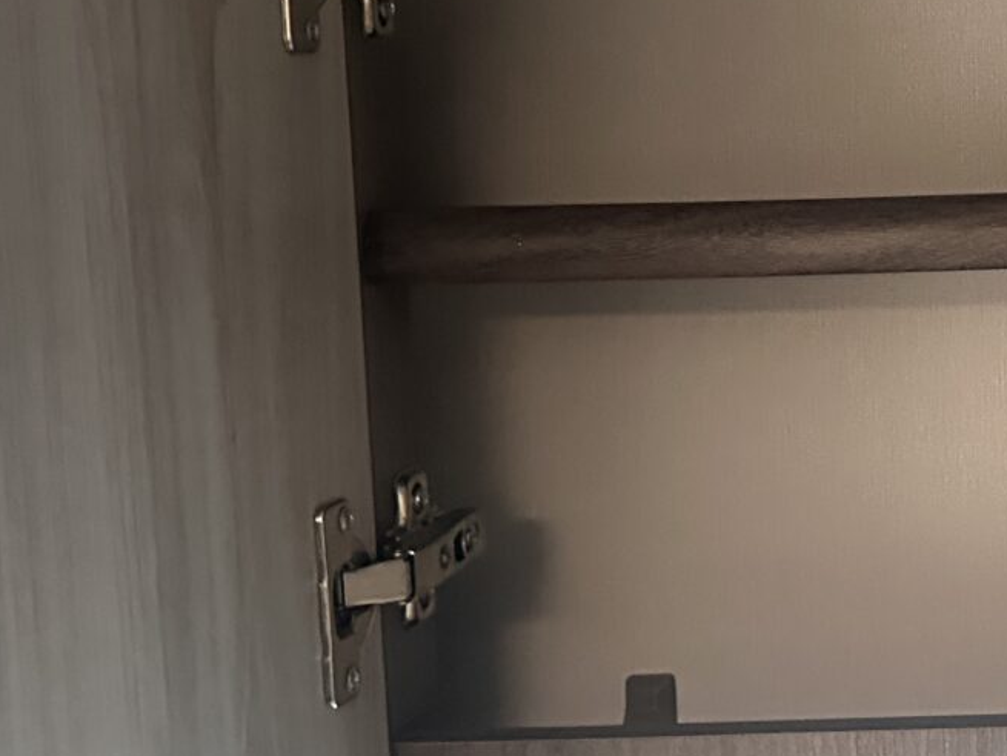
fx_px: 2183
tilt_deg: -4.0
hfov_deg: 23.5
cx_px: 1238
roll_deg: +1.0
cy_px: 224
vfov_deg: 19.6
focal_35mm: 75
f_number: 1.78
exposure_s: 1/45
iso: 1000
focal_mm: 6.86
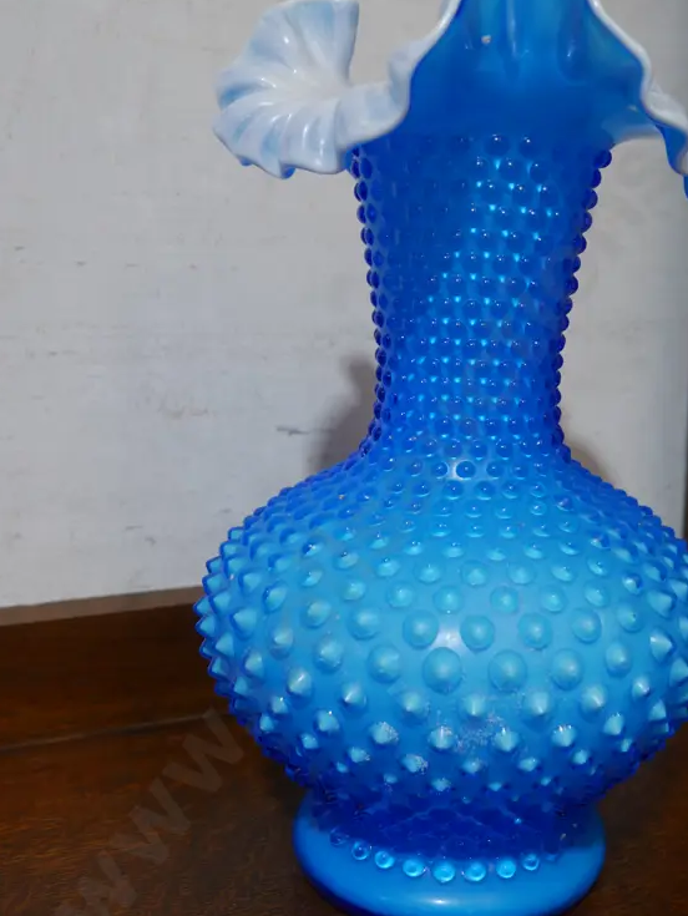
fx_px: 1033
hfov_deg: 36.5
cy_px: 422
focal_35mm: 39
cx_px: 457
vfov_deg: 47.8
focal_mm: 14
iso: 250
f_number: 3.5
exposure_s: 1/60
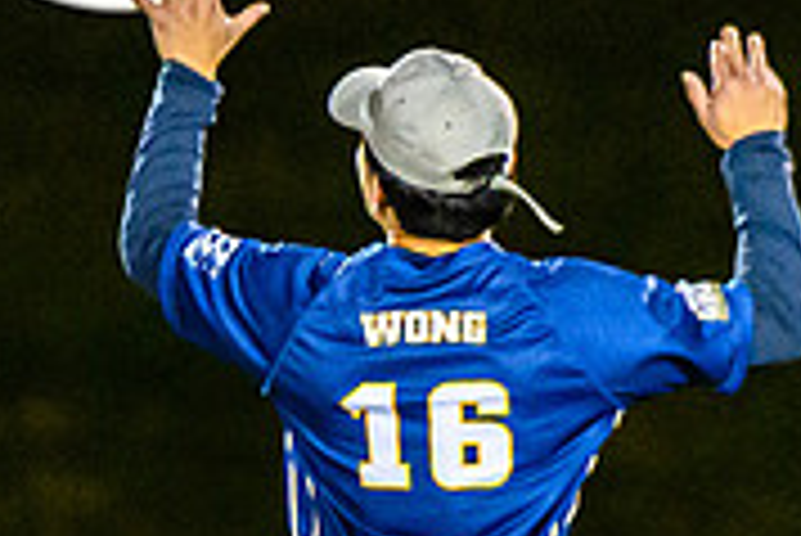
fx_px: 28814
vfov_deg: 1.1
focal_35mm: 1294
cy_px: 521
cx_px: 117
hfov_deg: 1.6
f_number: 3.2
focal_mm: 200
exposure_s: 1/800
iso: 4000
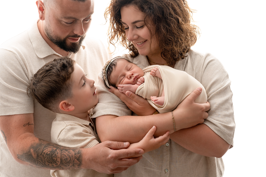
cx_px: 114
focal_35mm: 69
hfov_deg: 29.2
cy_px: 67
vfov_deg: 19.7
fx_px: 509
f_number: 5
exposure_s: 1/125
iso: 250
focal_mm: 50
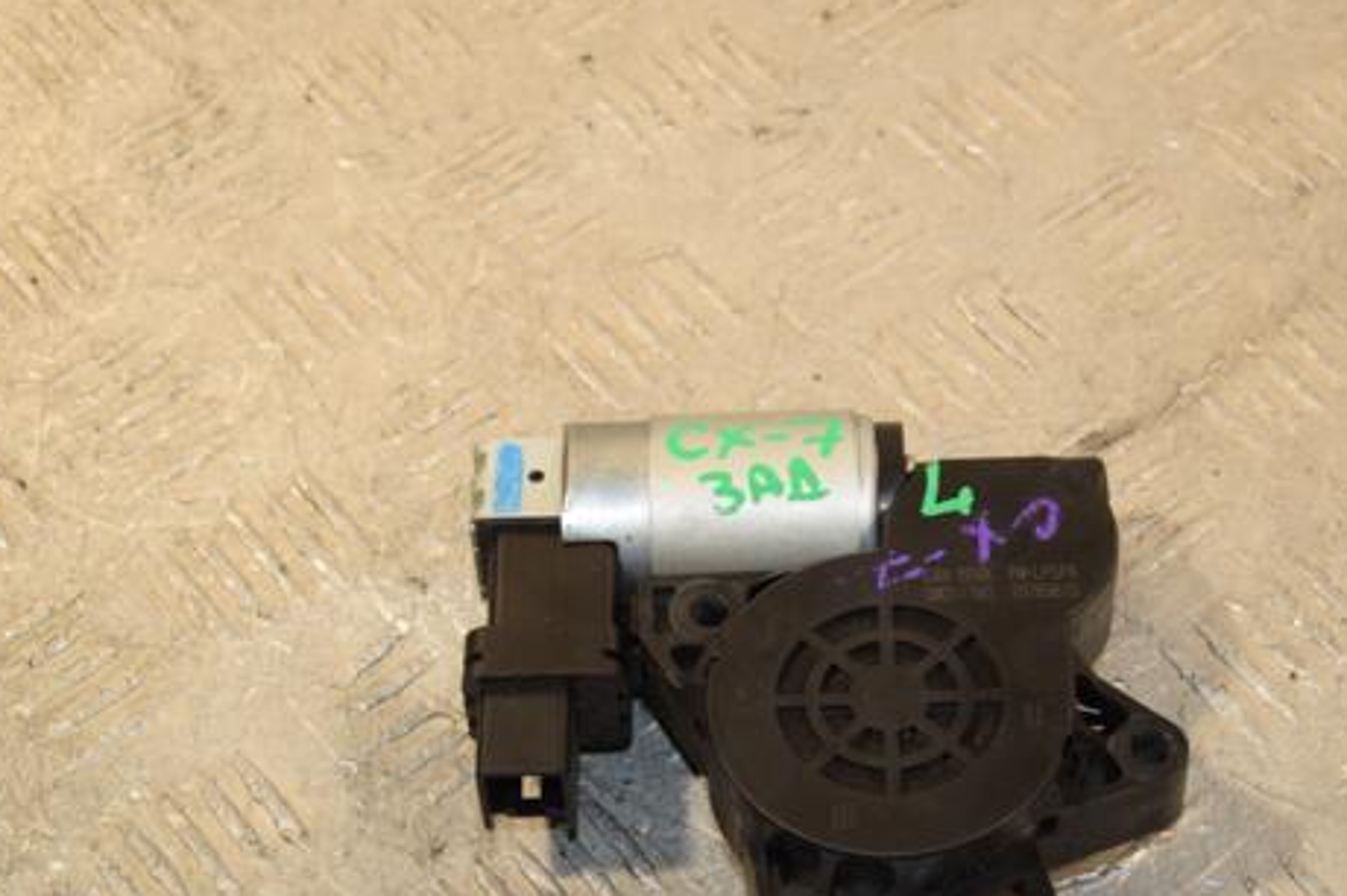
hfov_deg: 21.7
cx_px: 744
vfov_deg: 14.5
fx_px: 3515
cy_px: 571
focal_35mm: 94
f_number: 6.3
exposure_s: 1/200
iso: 800
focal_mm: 48
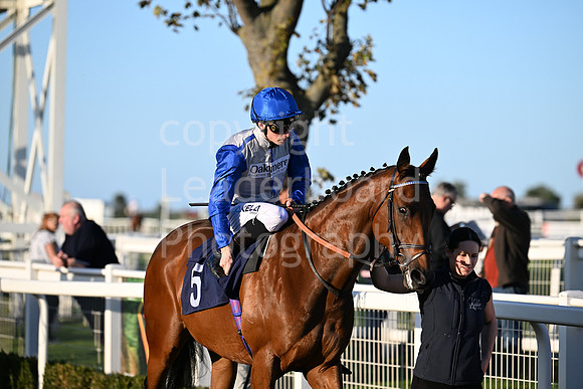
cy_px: 194
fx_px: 3239
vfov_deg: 6.9
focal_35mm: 200
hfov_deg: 10.3
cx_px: 292
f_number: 4
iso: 400
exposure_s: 1/2500
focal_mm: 200
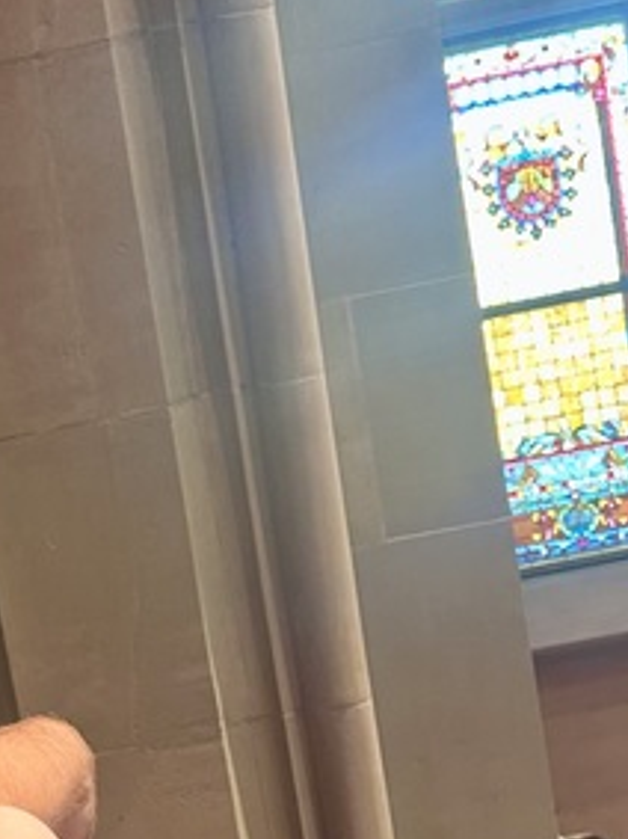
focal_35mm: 94
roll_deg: +11.1
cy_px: 878
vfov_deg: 20.1
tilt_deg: -7.7
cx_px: 15
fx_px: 2276
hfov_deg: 15.5
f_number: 1.5
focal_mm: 5.7
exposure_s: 1/60
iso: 100
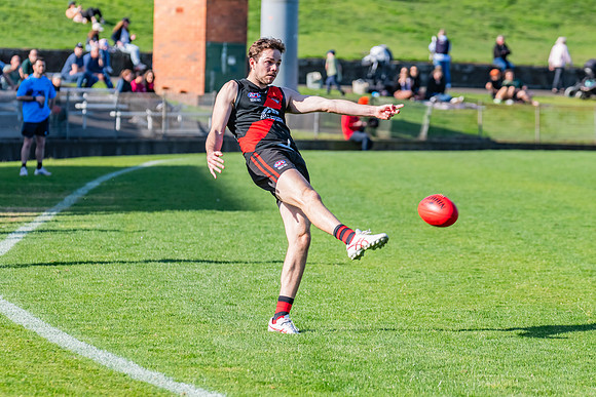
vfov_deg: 5.3
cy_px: 214
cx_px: 298
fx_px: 4301
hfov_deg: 7.9
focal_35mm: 260
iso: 800
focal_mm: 220
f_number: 7.1
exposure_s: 1/1600
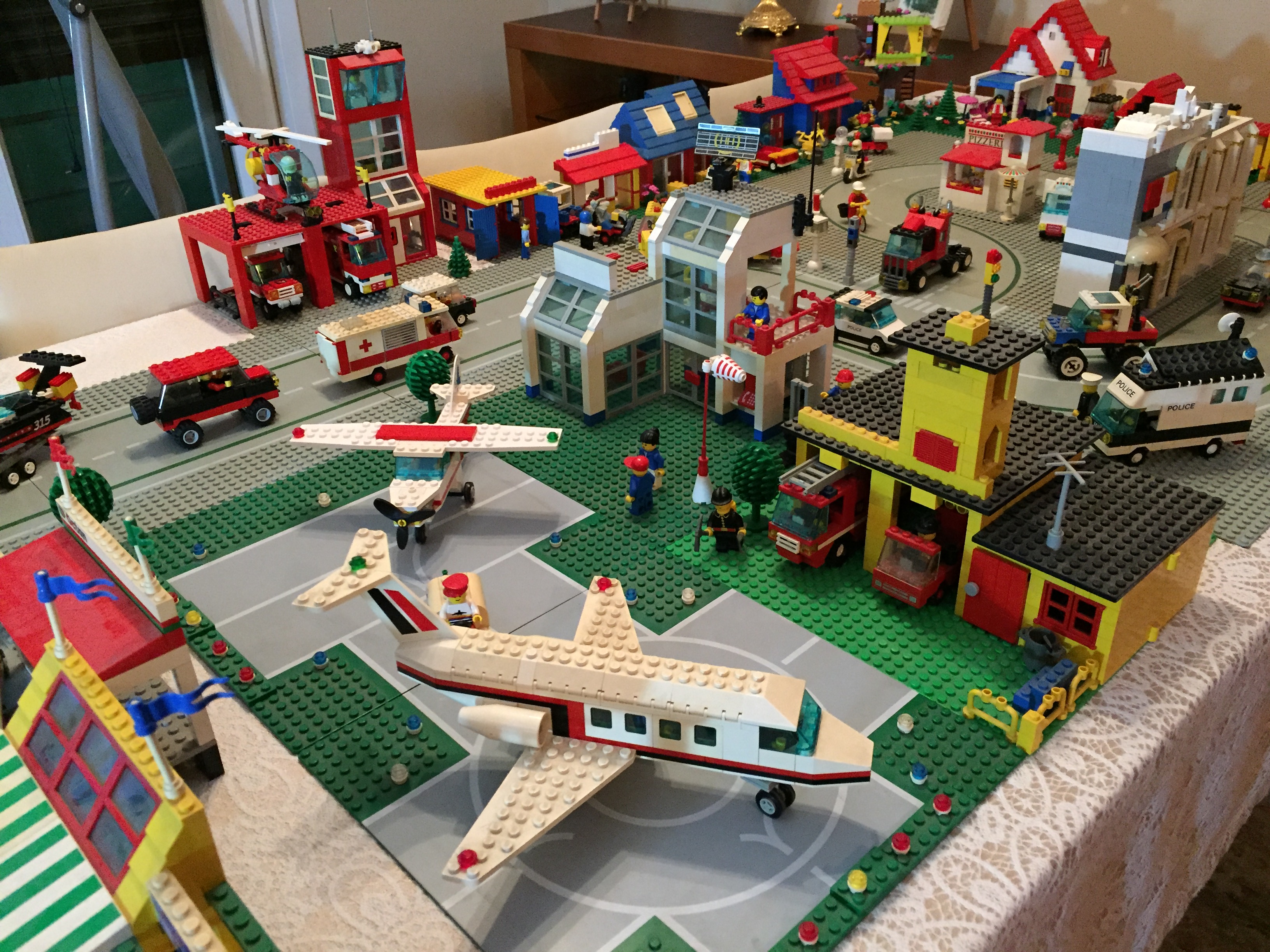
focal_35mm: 29
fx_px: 1064
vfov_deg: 48.2
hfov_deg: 61.7
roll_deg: +1.3
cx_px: 635
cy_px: 476
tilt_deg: -30.0
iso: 250
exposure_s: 1/17
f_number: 2.2
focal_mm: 4.15
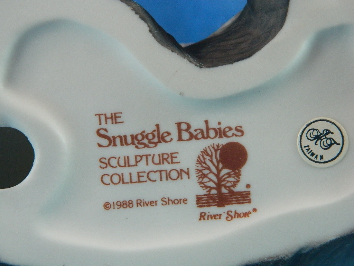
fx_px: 1319
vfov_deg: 11.5
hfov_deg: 15.3
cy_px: 133
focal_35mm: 129
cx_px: 177
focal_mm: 23.2
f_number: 4.7
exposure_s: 1/30
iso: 400
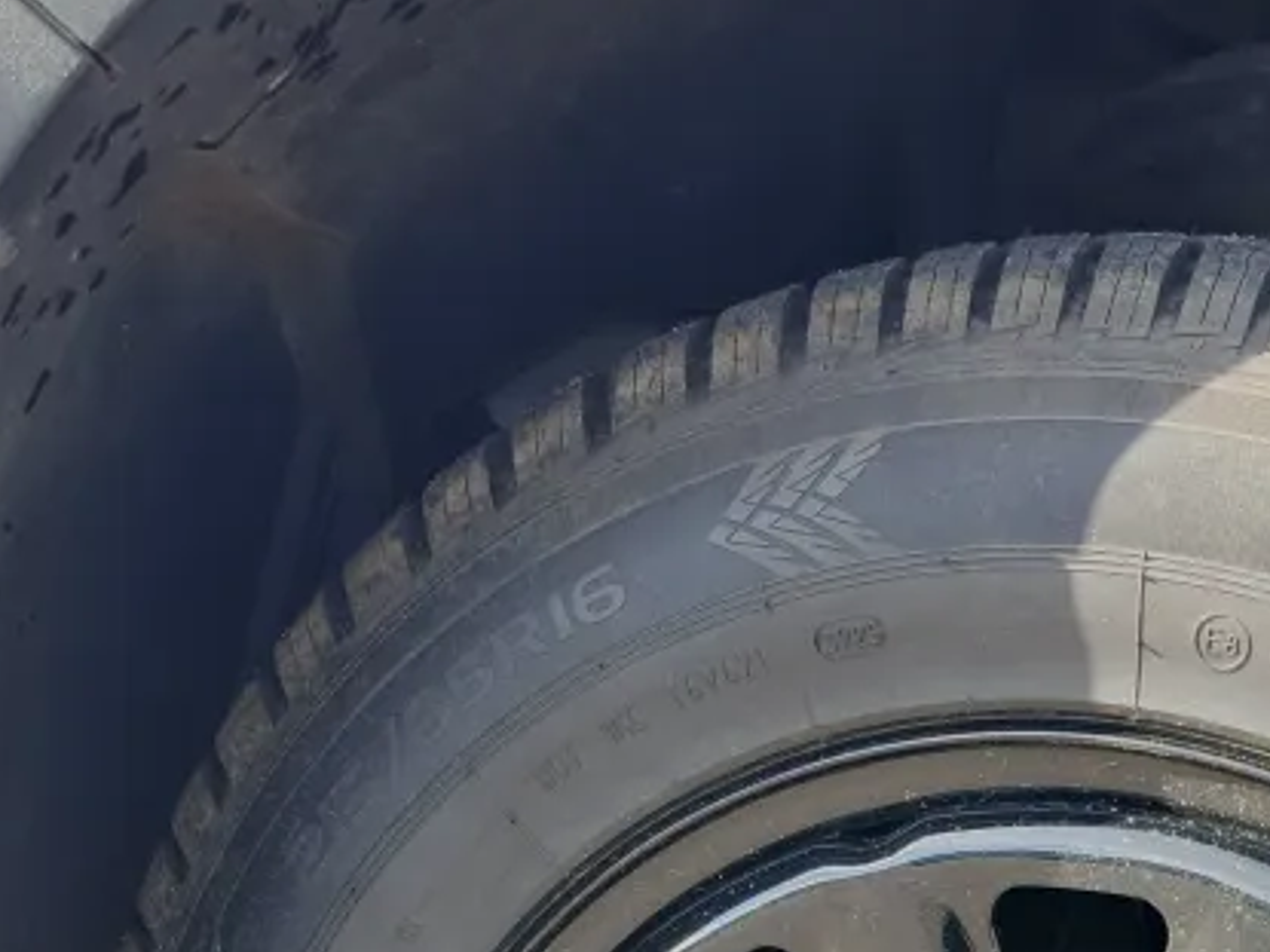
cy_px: 1286
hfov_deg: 25.8
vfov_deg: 18.3
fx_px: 2714
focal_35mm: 74
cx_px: 1025
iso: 50
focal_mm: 5.25
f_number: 1.75
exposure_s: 1/40.8
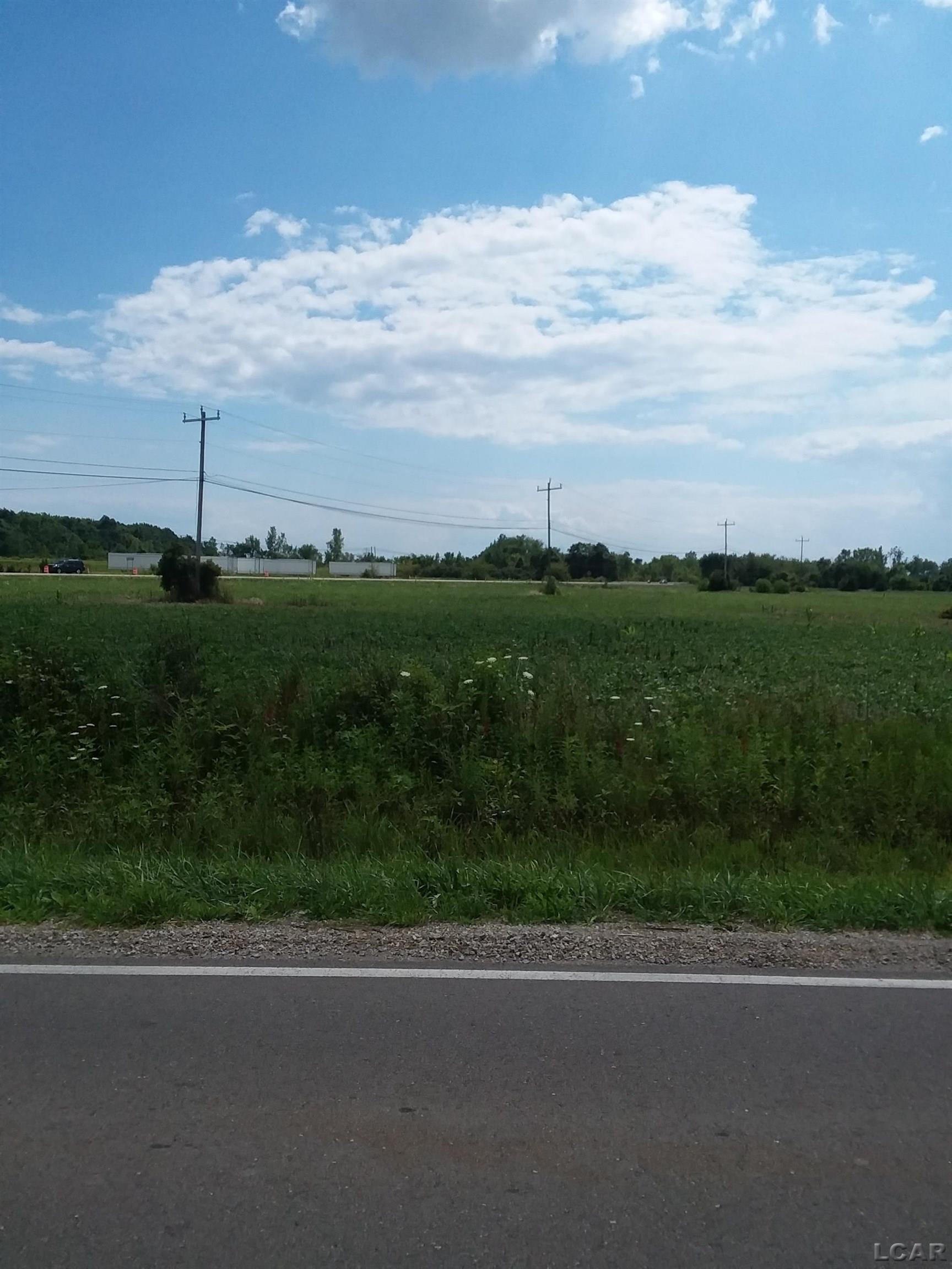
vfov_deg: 61.7
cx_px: 476
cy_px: 634
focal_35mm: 29
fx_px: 1063
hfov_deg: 48.2
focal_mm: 2.47
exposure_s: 1/2997
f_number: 1.9
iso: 40
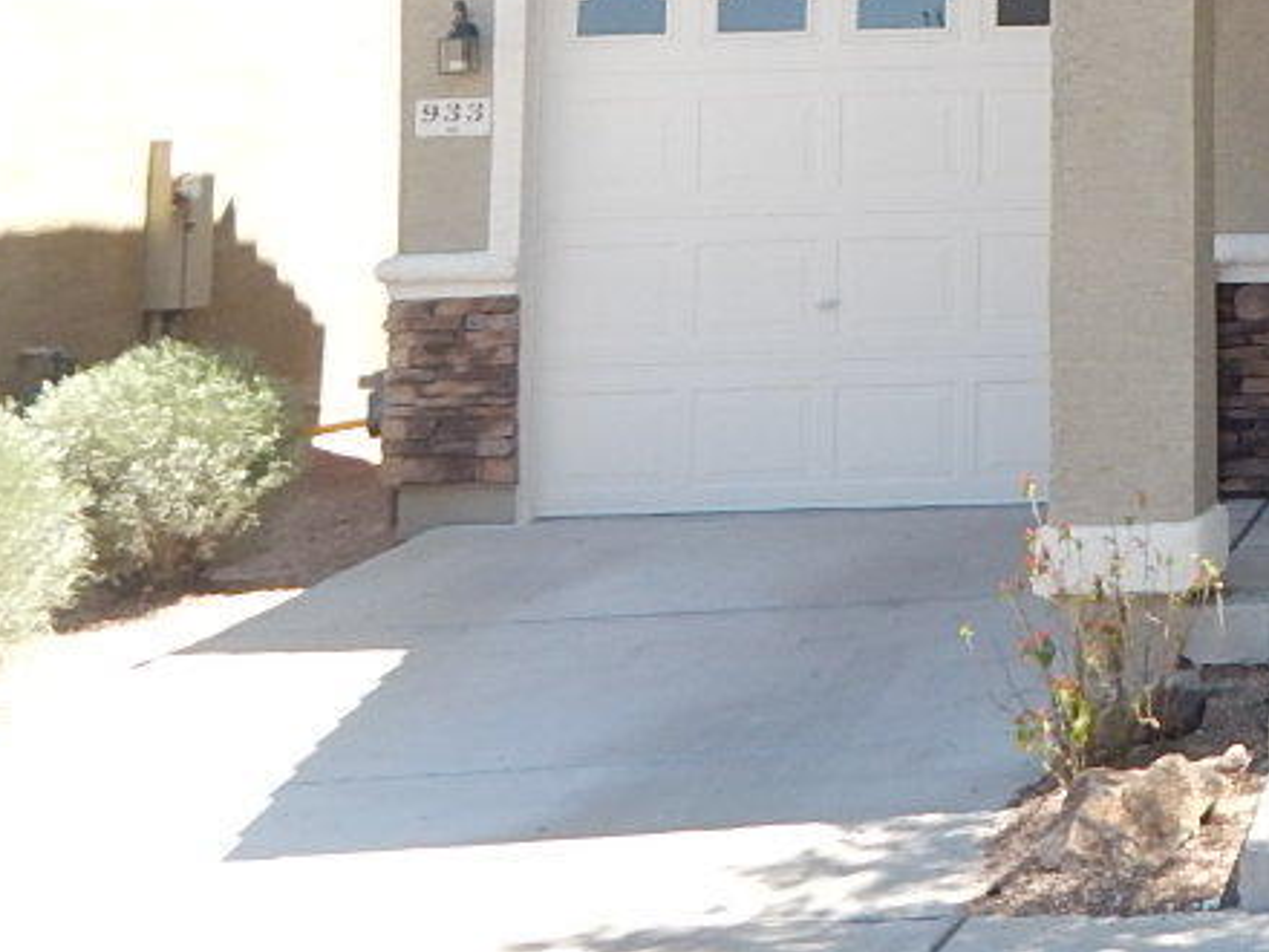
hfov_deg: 21.7
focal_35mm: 80
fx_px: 2933
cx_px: 1719
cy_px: -222
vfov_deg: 17.5
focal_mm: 4
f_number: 3
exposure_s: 1/400
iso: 125
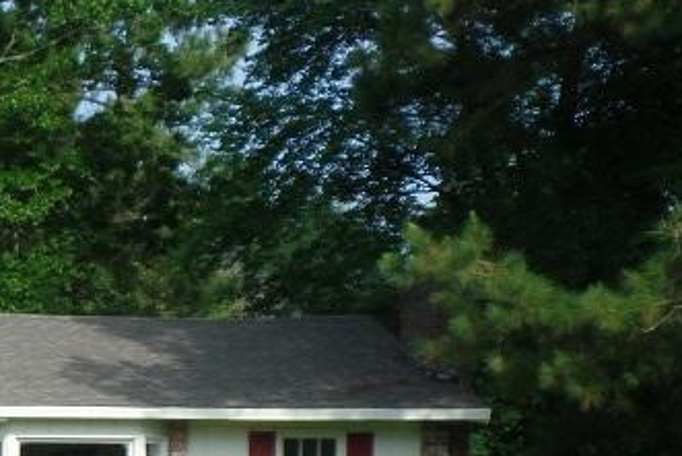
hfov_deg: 12.7
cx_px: -398
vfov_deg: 8.8
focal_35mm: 152
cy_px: 673
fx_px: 2881
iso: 80
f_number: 3.6
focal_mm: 7.5
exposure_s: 1/500
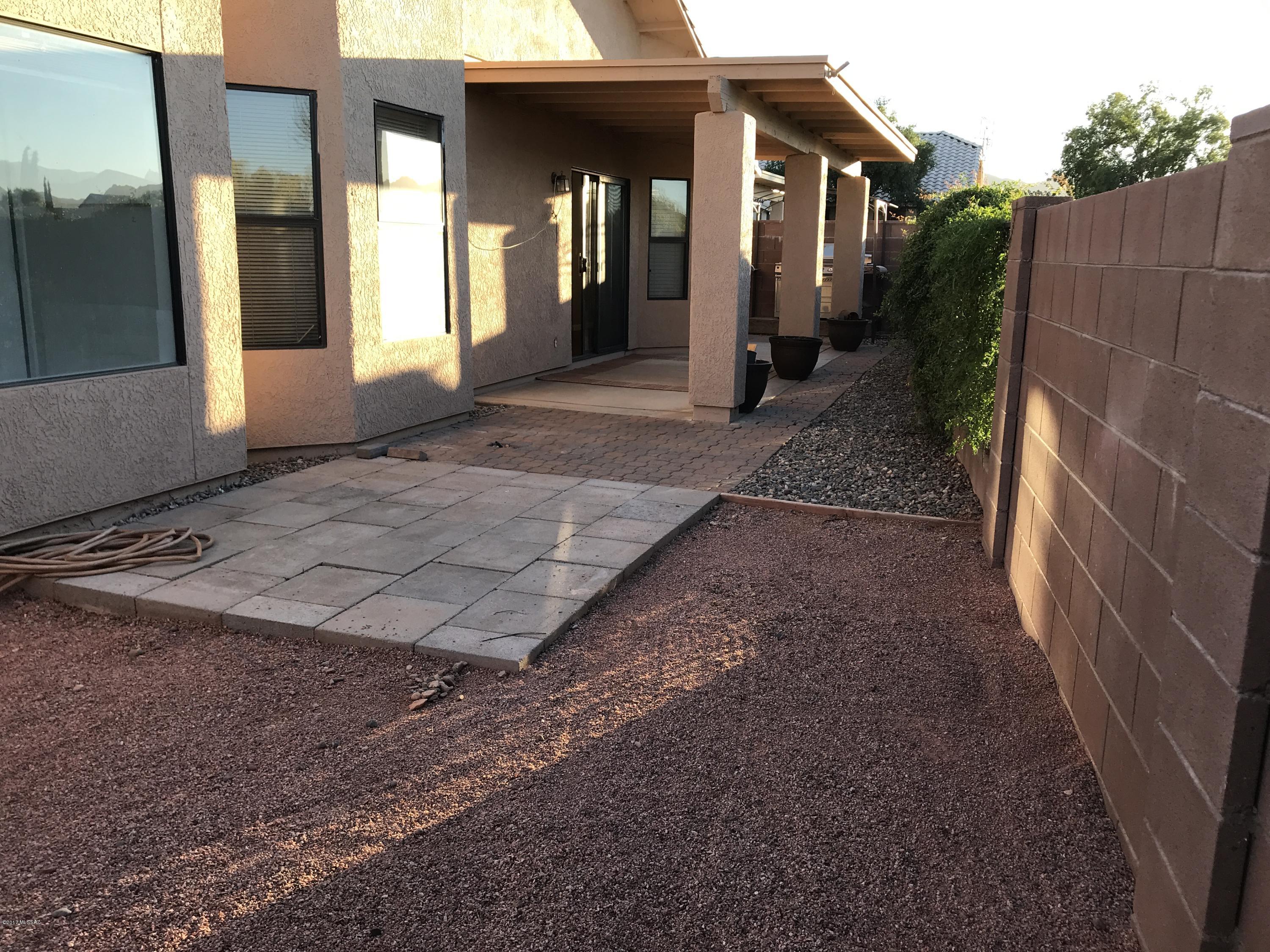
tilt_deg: -12.8
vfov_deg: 49.7
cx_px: 635
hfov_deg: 63.4
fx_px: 1027
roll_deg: +0.2
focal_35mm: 28
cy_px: 476
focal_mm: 3.99
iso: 20
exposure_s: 1/281
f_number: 1.8
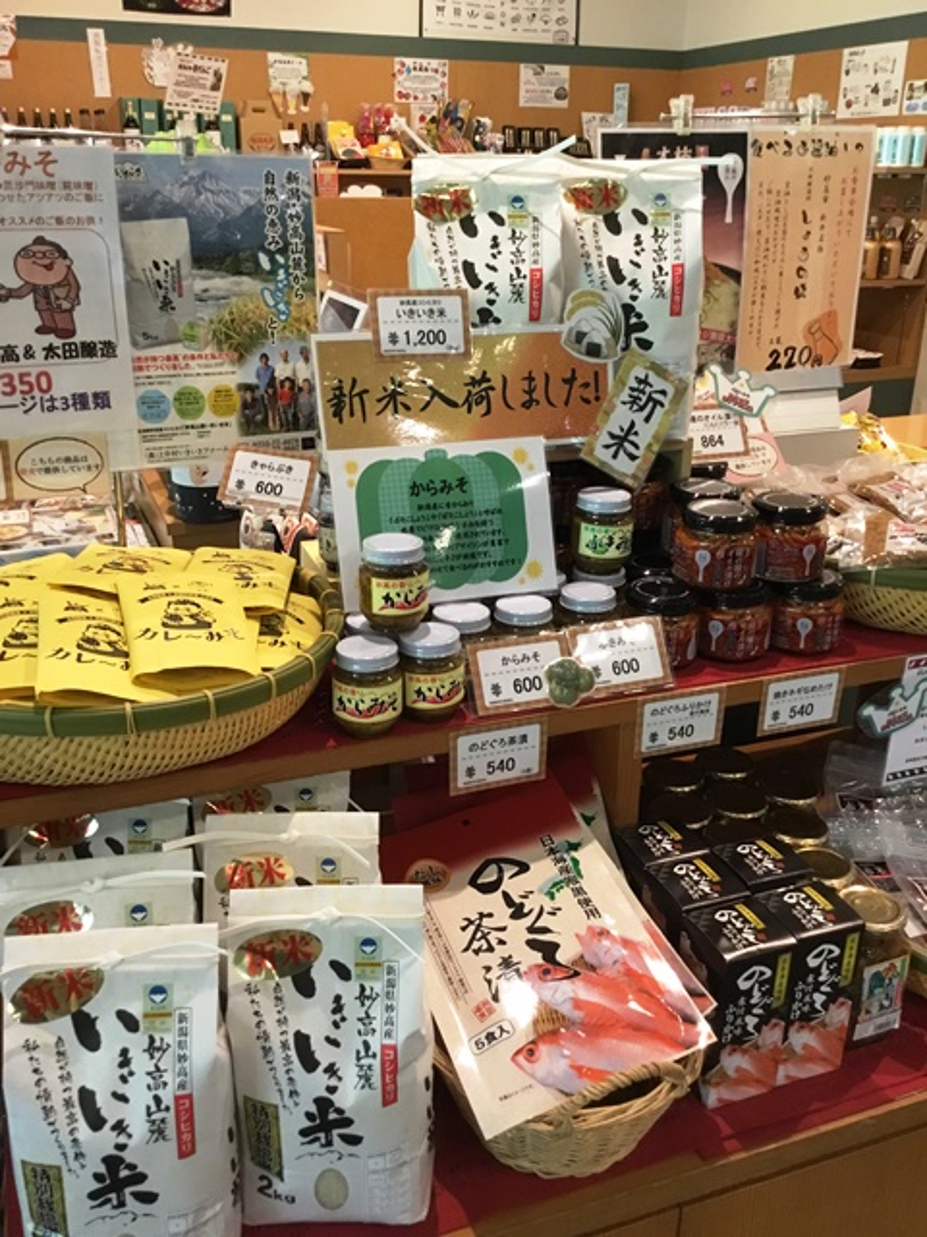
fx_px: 1107
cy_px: 618
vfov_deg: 58.4
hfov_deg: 45.4
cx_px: 464
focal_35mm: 31
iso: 200
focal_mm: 3.3
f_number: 2.4
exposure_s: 1/33
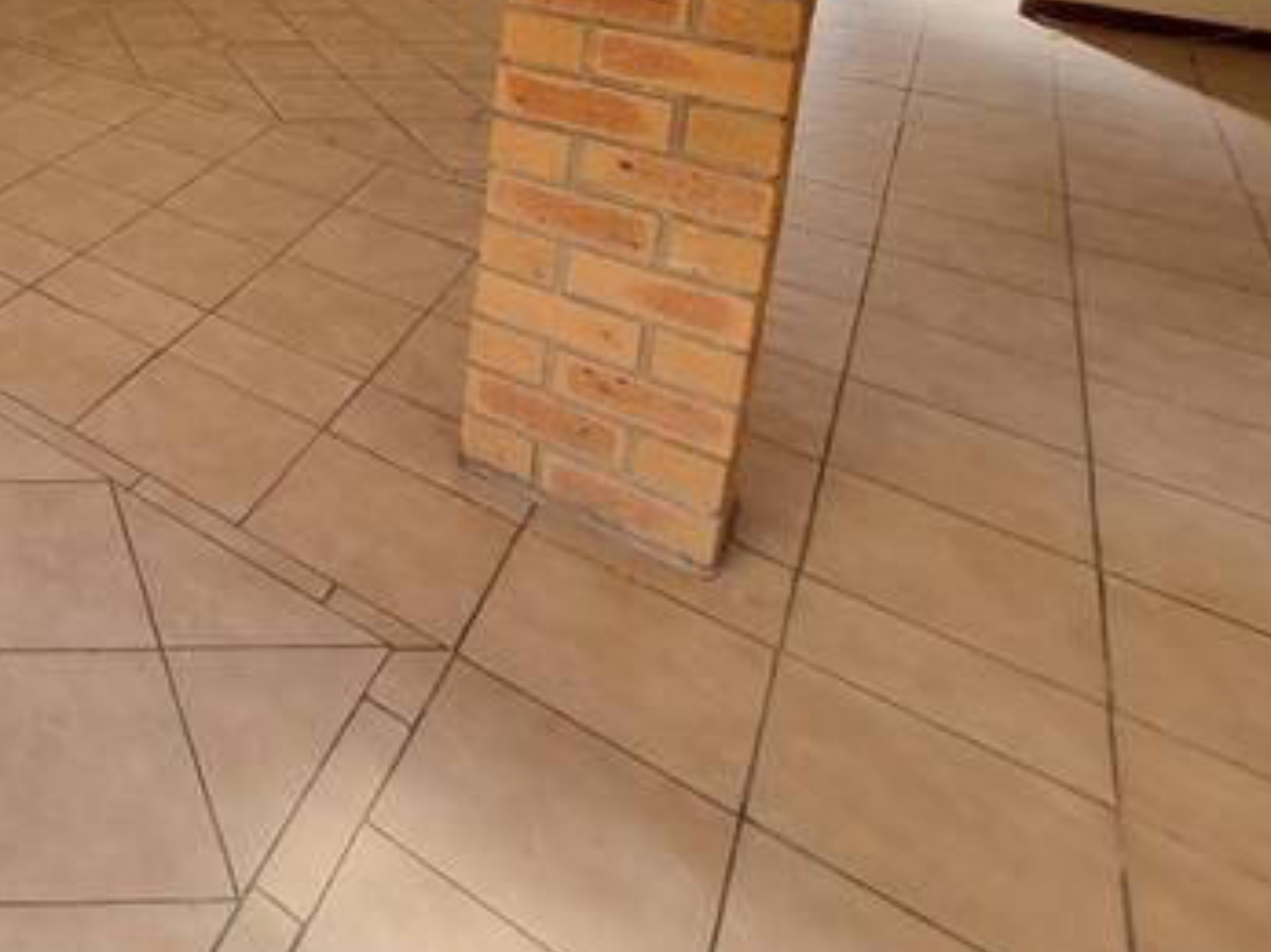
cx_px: -128
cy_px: -128
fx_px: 1101
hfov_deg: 45.2
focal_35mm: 30
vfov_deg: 37.8
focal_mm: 1.74
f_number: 2.2
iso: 160
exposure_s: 1/50
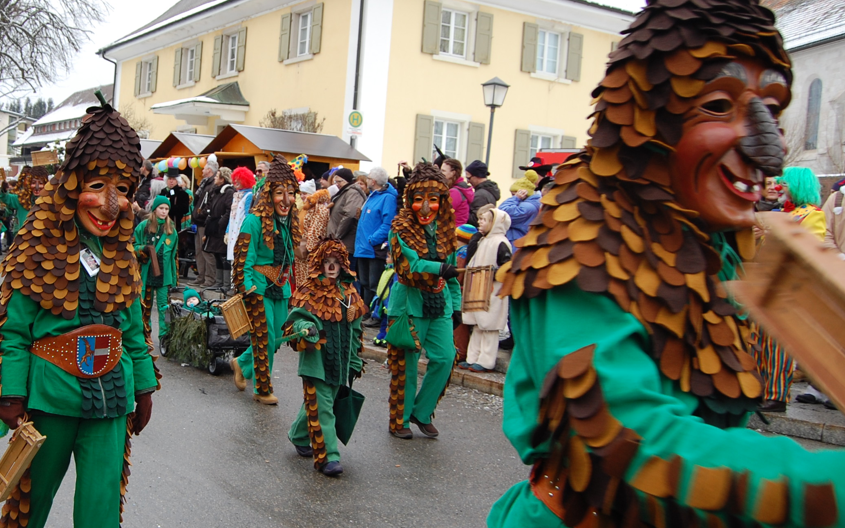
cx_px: 241
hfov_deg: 47.9
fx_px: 921
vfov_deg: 32.0
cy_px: 291
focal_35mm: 40
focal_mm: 18
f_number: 5.6
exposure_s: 1/125
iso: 280
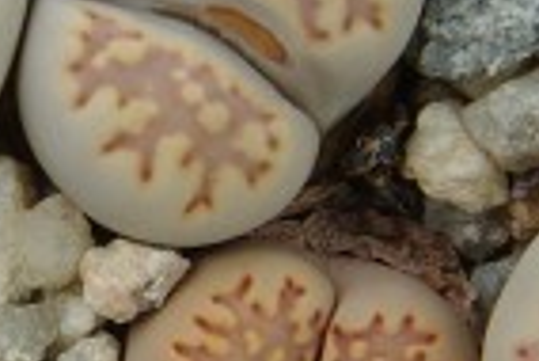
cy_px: 241
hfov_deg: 5.6
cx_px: 38
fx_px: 5545
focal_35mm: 370
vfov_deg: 3.7
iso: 100
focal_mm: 70
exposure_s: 1/1.43
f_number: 38
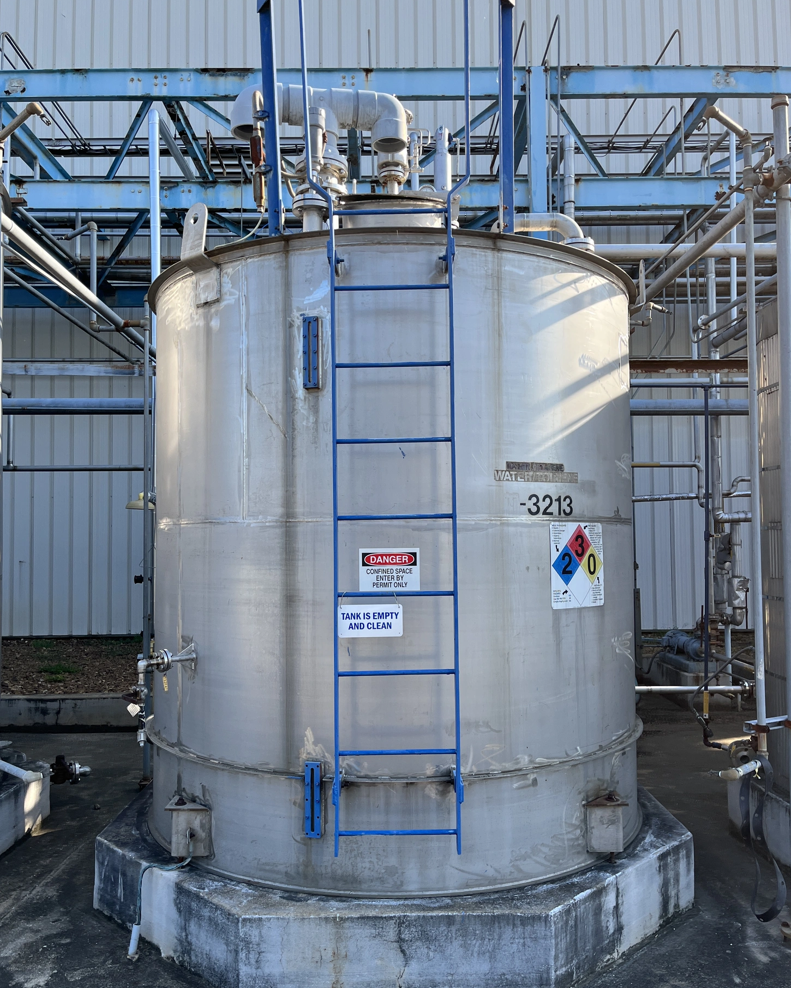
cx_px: 396
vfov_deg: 62.2
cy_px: 507
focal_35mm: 28
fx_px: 820
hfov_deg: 51.5
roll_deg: -0.6
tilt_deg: +3.8
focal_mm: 5.1
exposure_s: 1/951
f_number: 1.6
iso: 50
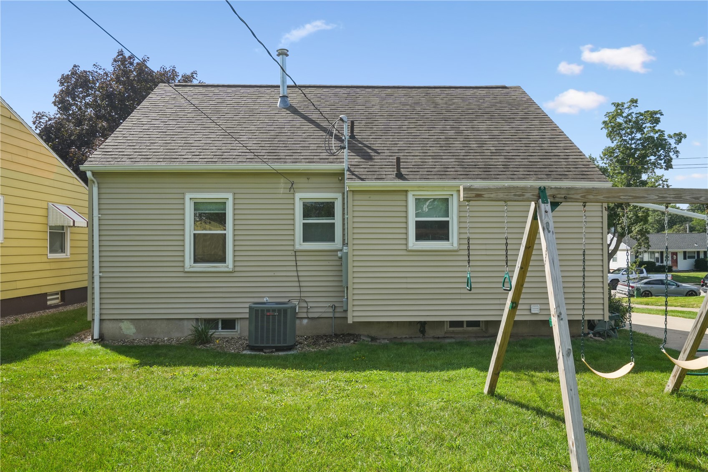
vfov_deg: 53.1
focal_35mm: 24
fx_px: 472
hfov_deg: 73.7
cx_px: 354
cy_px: 236
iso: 400
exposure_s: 1/400
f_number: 10
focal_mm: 24
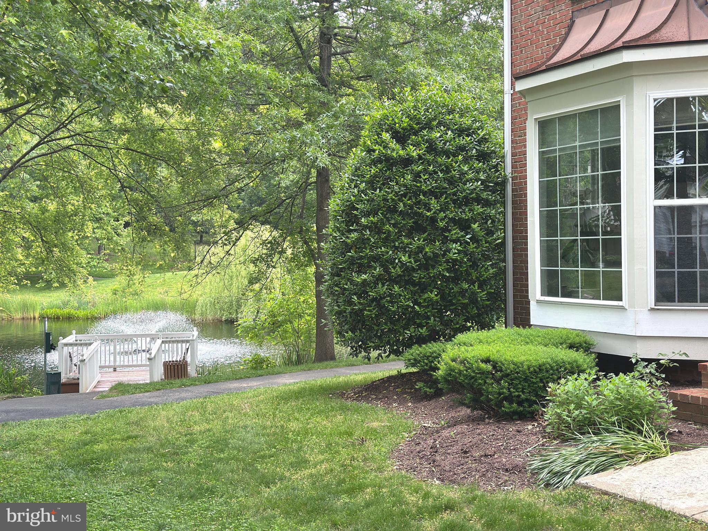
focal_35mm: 48
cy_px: 266
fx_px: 982
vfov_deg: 30.3
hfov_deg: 39.7
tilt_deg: -0.8
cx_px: 354
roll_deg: +0.9
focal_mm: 6.86
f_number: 1.78
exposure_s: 1/230
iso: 80
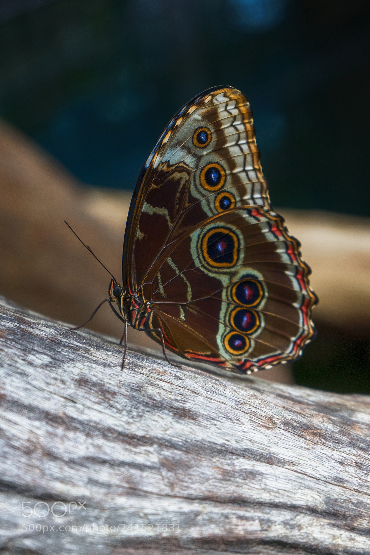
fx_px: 1080
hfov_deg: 19.4
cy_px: 278
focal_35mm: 70
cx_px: 185
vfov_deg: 28.8
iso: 1250
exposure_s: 1/80
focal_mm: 70
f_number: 5.6
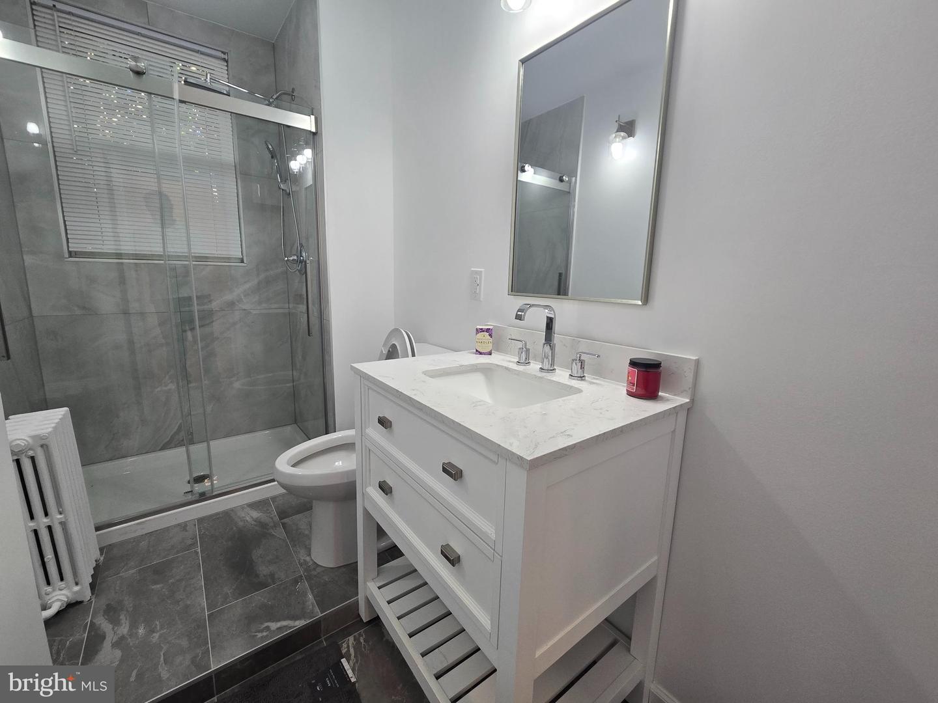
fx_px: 352
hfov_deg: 106.2
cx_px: 469
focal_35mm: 13
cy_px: 352
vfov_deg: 89.9
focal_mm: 2.2
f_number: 2.2
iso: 80
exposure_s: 1/60
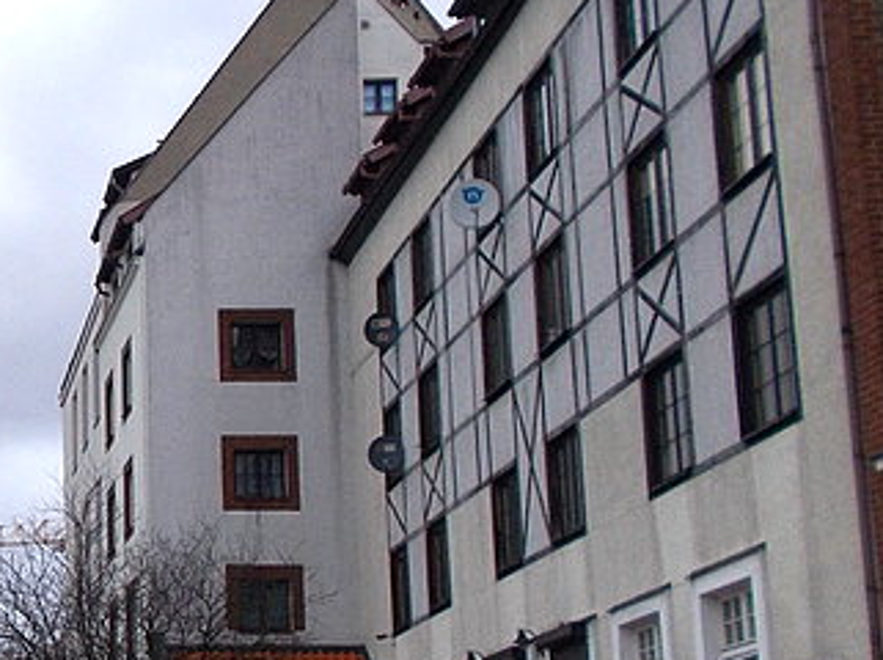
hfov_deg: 23.7
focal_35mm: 73
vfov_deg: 20.0
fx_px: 1860
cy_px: 502
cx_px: -245
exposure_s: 1/125
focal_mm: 4.6
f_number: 8
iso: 80
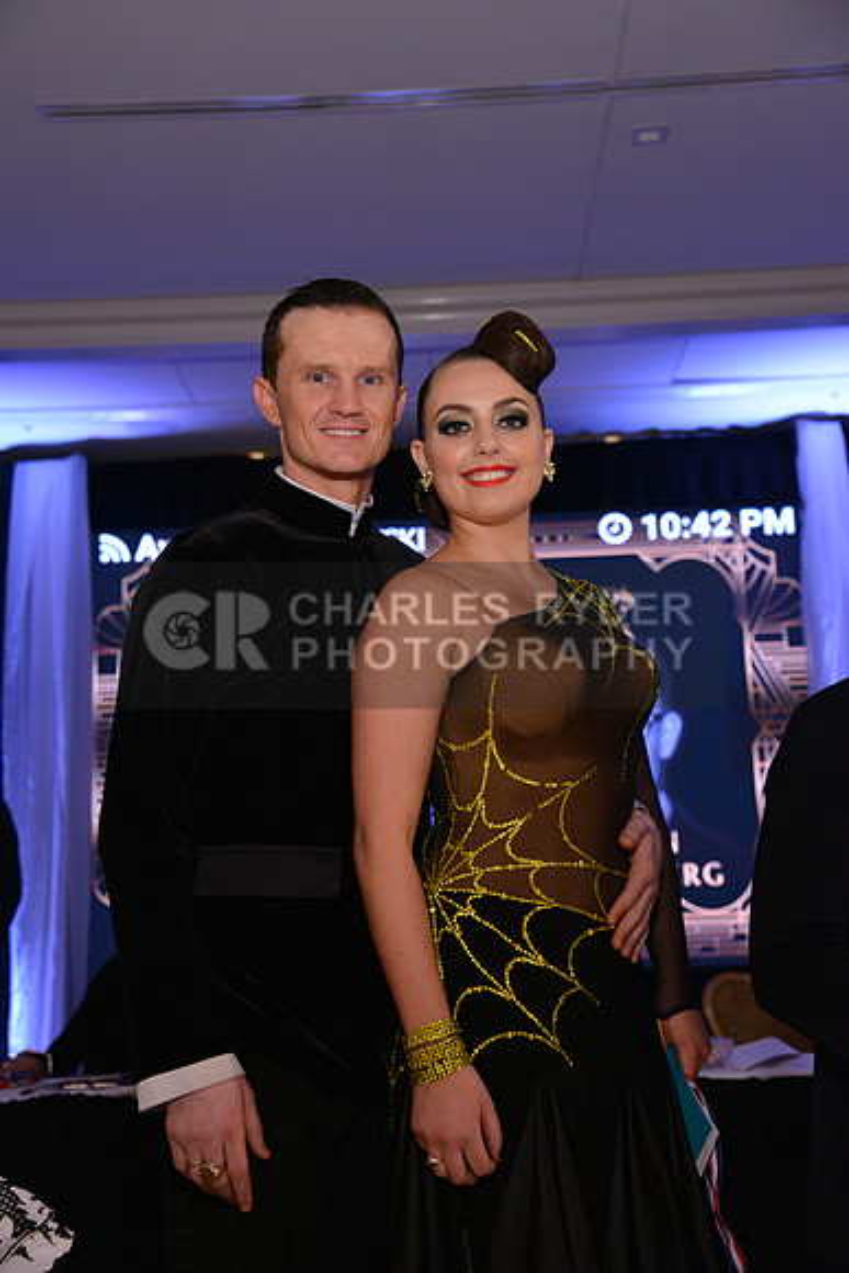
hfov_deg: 28.1
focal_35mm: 48
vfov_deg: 41.1
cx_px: 424
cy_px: 636
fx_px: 1697
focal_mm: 48
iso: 1000
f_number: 5
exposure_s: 1/250
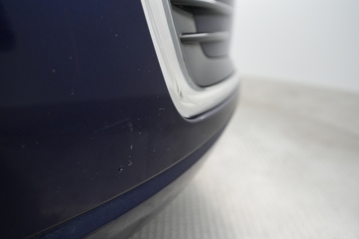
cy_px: 120
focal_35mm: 28
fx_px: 279
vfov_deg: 46.4
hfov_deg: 65.5
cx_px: 180
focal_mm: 28
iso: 2500
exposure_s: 1/80
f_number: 4
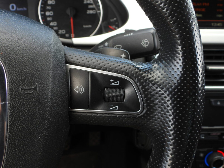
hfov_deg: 49.0
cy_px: 84
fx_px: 246
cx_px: 112
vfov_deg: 37.7
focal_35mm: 38
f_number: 3.2
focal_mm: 6.8
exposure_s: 1/80
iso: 100
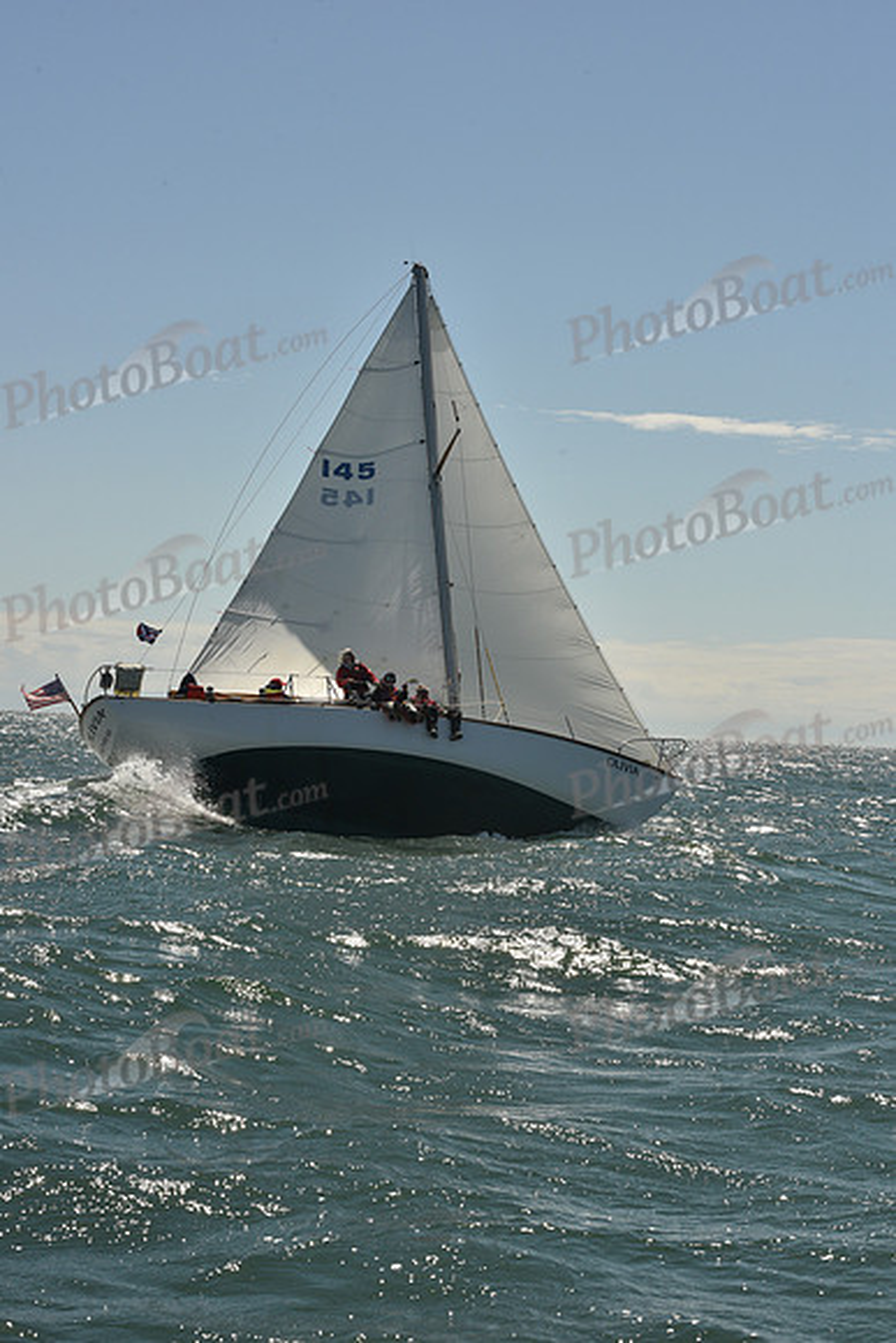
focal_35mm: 70
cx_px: 448
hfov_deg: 19.5
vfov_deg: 28.8
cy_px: 672
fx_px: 2612
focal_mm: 70
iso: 320
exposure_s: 1/800
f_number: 14
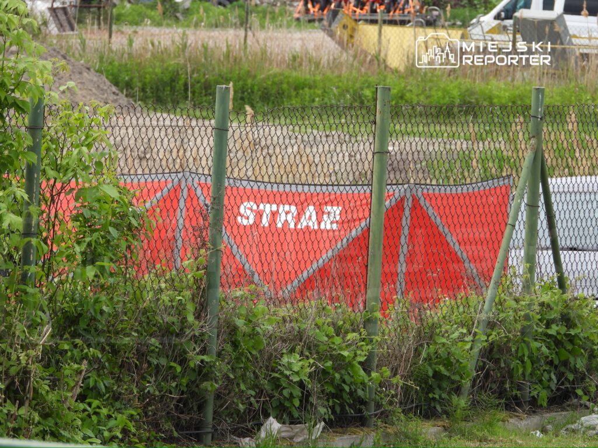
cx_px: 299
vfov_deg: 3.4
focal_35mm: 433
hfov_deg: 4.6
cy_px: 224
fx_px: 7480
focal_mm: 77.8
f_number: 5
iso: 100
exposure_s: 1/320
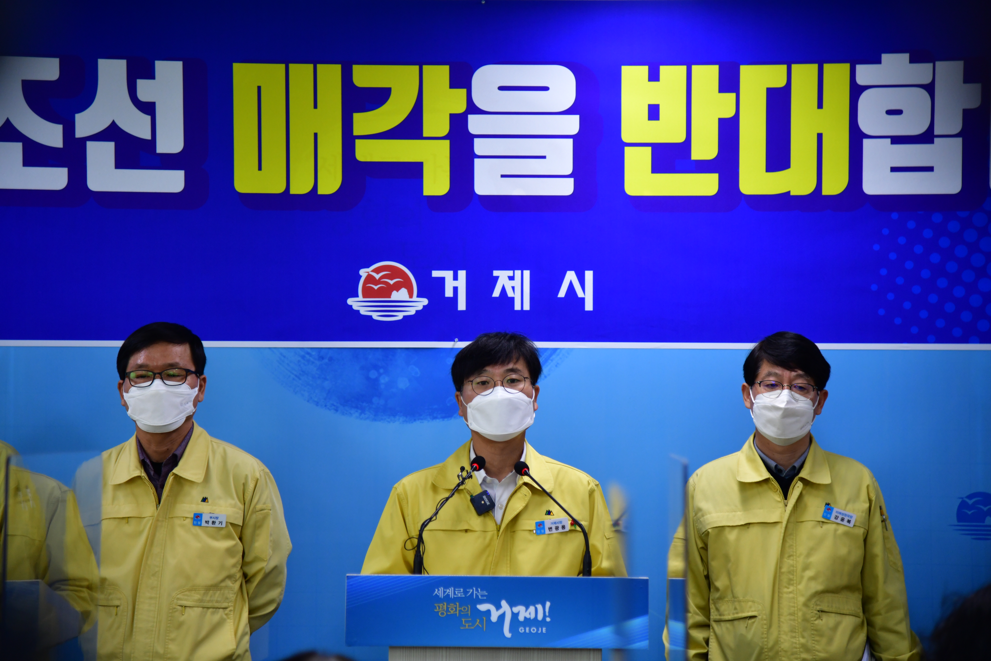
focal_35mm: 100
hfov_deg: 20.4
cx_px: 496
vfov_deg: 13.7
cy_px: 330
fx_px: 2753
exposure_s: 1/250
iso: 1400
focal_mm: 100
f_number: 4
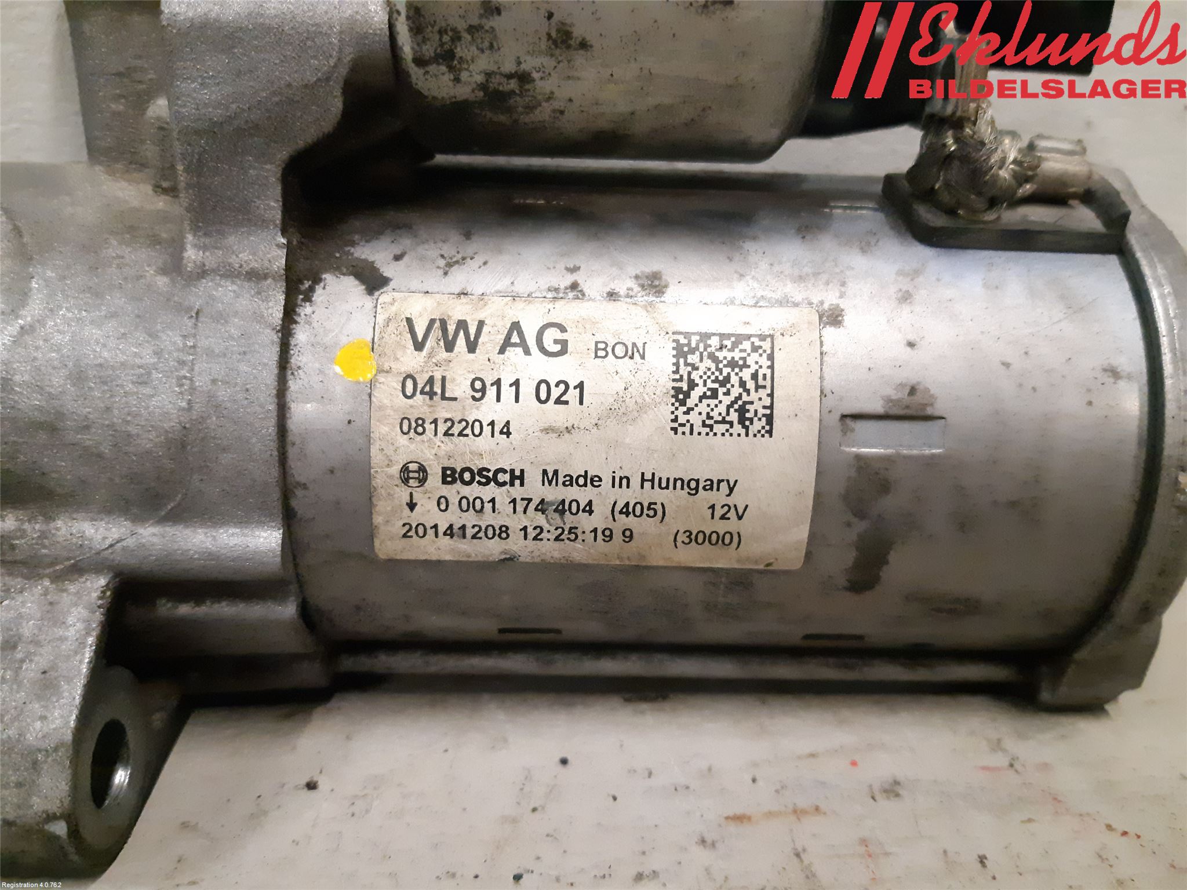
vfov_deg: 53.1
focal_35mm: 26
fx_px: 892
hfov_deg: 67.3
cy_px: 445
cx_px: 594
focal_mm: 3.93
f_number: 1.7
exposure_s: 1/151
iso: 800
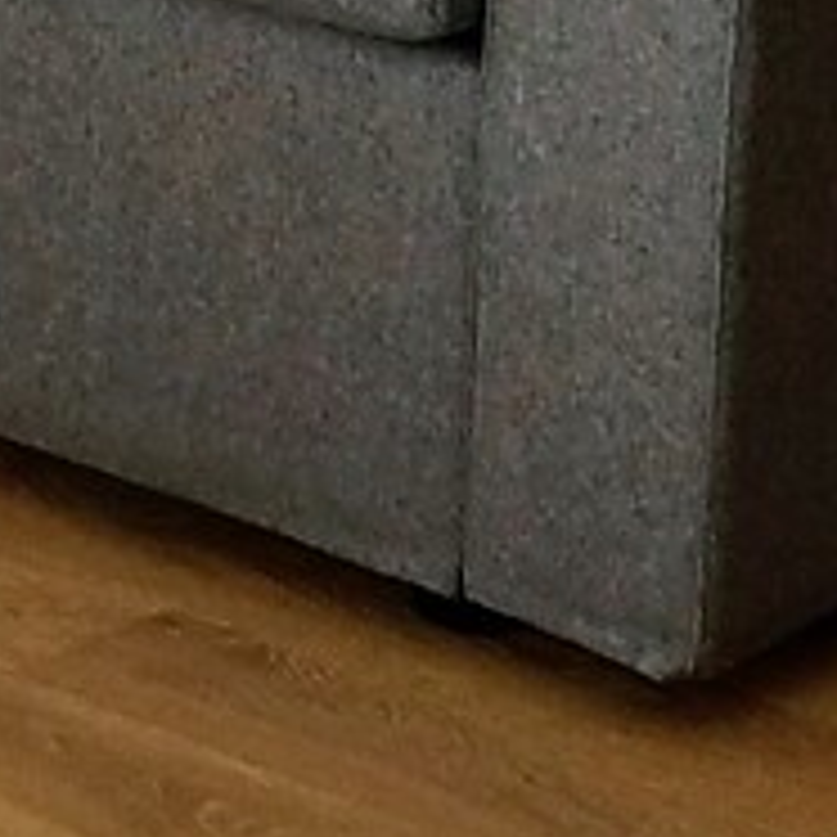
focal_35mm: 263
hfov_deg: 6.5
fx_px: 7195
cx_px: -742
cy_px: -1130
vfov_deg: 6.4
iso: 800
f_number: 5.6
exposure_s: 1/160
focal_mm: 20
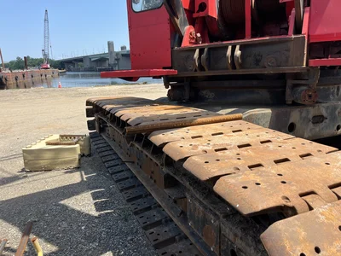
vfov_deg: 53.1
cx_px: 170
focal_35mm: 26
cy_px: 128
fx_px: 256
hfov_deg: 67.3
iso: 50
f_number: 1.6
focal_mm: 5.1
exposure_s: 1/1776
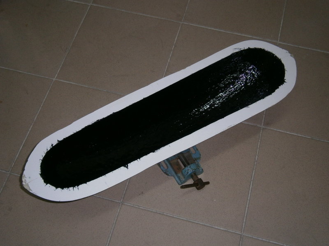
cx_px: 164
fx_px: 446
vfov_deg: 30.8
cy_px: 123
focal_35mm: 47
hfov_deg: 40.5
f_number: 3.4
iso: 125
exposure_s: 1/40
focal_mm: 8.3
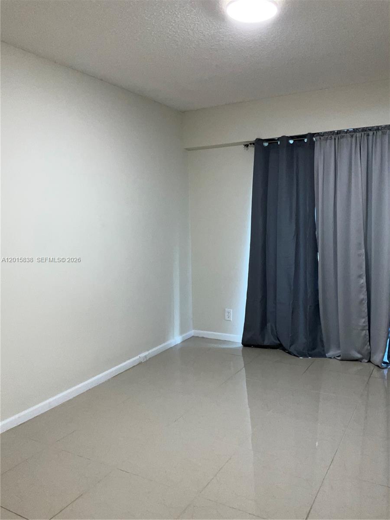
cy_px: 260
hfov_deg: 48.2
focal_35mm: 29
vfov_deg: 61.7
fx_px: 436
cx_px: 195
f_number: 1.8
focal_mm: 3
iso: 100
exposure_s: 1/60
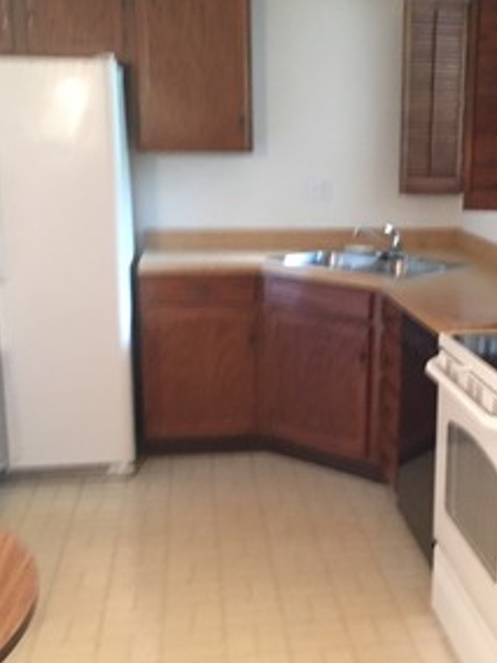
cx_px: 380
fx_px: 938
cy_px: 385
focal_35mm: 49
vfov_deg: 38.8
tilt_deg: -10.8
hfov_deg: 29.2
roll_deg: -2.1
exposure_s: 1/17
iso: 250
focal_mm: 4.15
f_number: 2.2
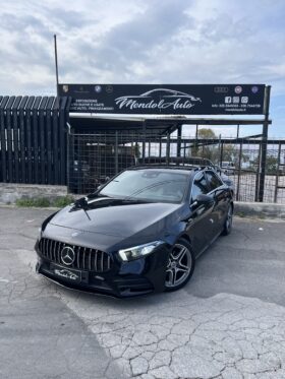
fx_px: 285
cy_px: 190
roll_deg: -0.8
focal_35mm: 26
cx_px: 142
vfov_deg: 67.3
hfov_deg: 53.1
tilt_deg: -7.1
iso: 50
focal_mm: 5.1
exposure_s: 1/1477
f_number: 1.6
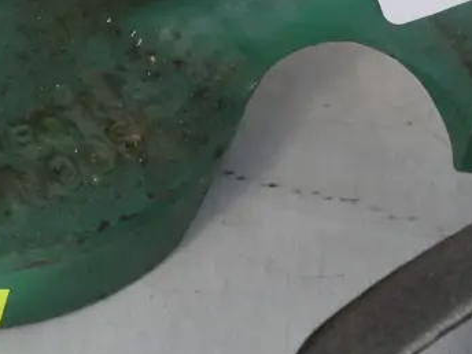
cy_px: -1
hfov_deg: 14.4
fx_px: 1868
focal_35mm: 137
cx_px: 272
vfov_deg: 10.7
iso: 3200
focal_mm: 23
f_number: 5.1
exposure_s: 1/40
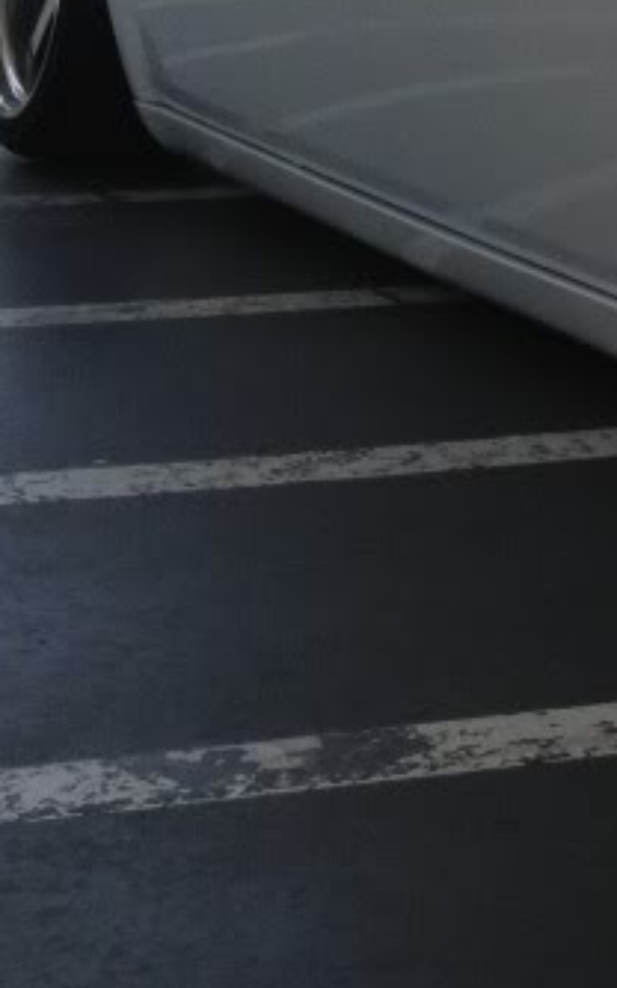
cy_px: 59
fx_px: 3068
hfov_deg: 10.3
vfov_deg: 17.9
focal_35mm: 114
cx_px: 1350
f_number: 2.4
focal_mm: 4.3
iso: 50
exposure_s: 1/552
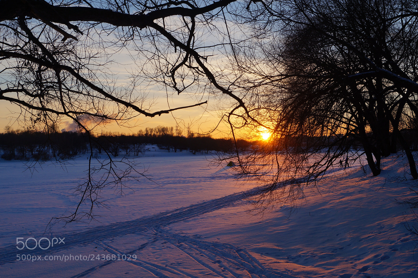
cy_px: 139
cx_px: 209
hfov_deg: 49.6
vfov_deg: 34.1
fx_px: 452
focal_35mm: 39
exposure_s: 1/100
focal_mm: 26
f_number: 11
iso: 100
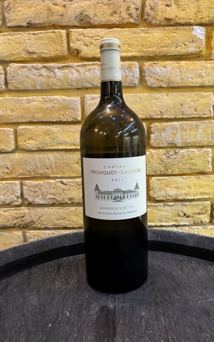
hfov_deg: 44.5
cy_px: 168
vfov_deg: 66.5
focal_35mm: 28
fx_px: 261
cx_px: 112
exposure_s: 1/50
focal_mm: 5.96
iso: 320
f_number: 1.6
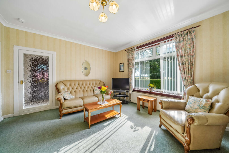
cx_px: 114
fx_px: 76
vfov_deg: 90.0
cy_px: 76
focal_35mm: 12
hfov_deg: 112.6
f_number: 8
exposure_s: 1/160
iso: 640
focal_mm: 12
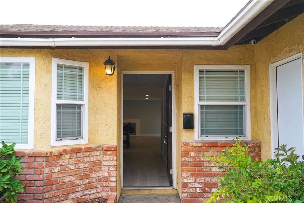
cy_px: 102
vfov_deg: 38.9
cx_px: 152
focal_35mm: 34
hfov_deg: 55.8
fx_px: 287
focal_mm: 34
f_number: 4.5
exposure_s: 1/80
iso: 100
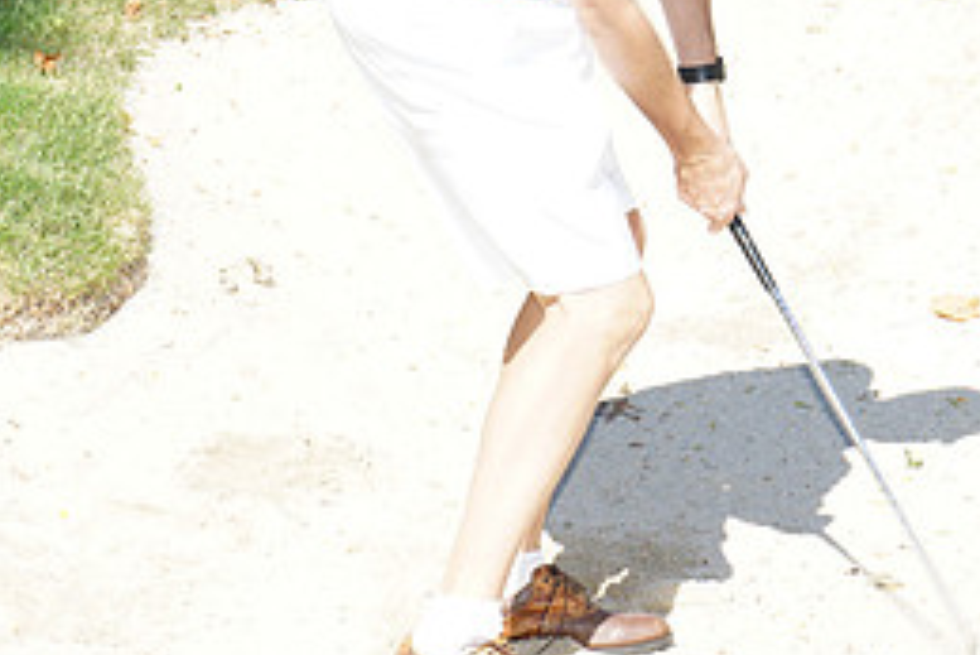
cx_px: 632
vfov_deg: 9.2
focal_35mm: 148
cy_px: 74
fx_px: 4031
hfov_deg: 13.8
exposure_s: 1/200
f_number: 9
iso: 200
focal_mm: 66
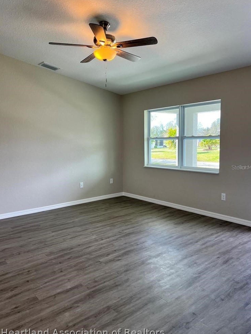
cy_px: 167
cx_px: 129
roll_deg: +1.0
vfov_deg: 65.3
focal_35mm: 27
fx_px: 261
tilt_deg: -4.3
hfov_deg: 51.4
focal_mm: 5.7
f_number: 1.5
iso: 64
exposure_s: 1/147
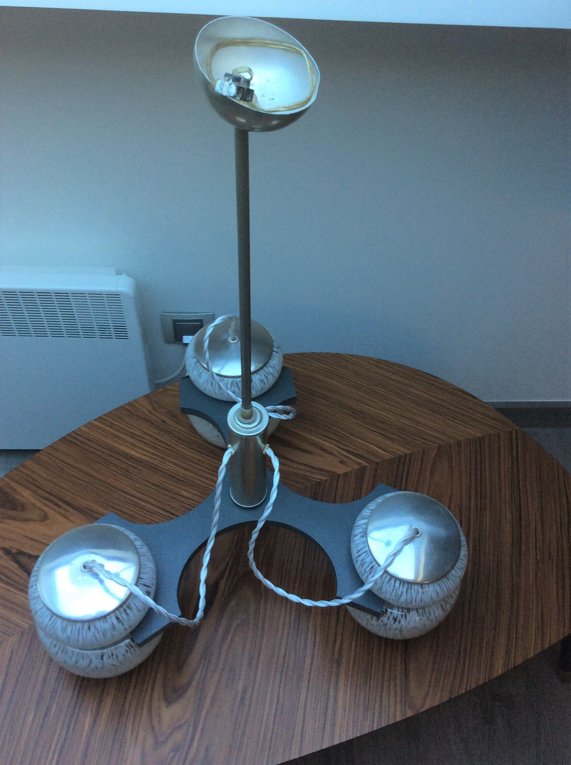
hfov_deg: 44.0
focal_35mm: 32
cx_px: 286
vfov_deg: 56.9
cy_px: 382
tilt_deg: -49.4
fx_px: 706
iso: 32
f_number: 2.4
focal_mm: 3.3
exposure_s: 1/33
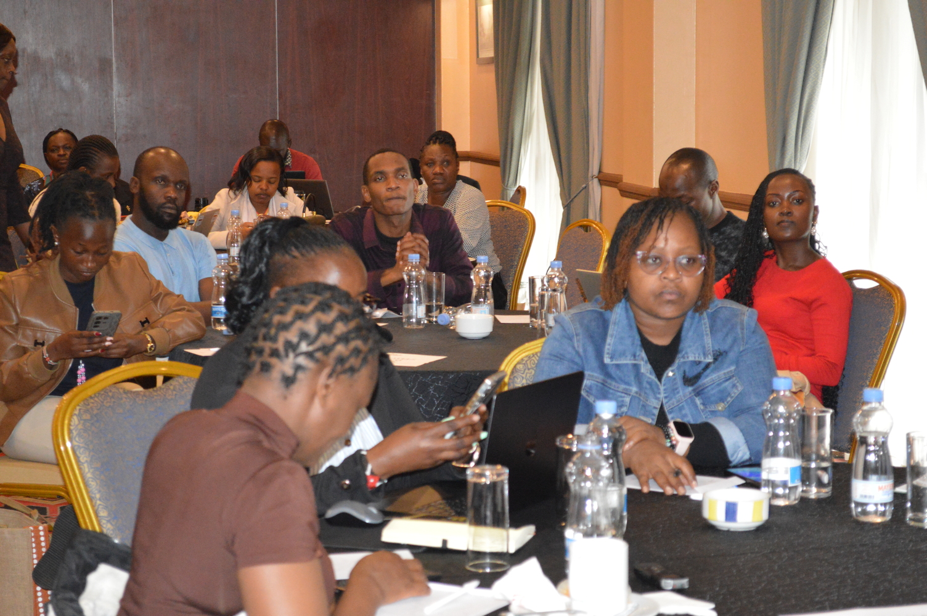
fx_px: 2122
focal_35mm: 82
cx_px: 464
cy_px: 308
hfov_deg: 24.6
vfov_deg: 16.5
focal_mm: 55
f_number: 5.6
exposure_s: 1/60
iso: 3200
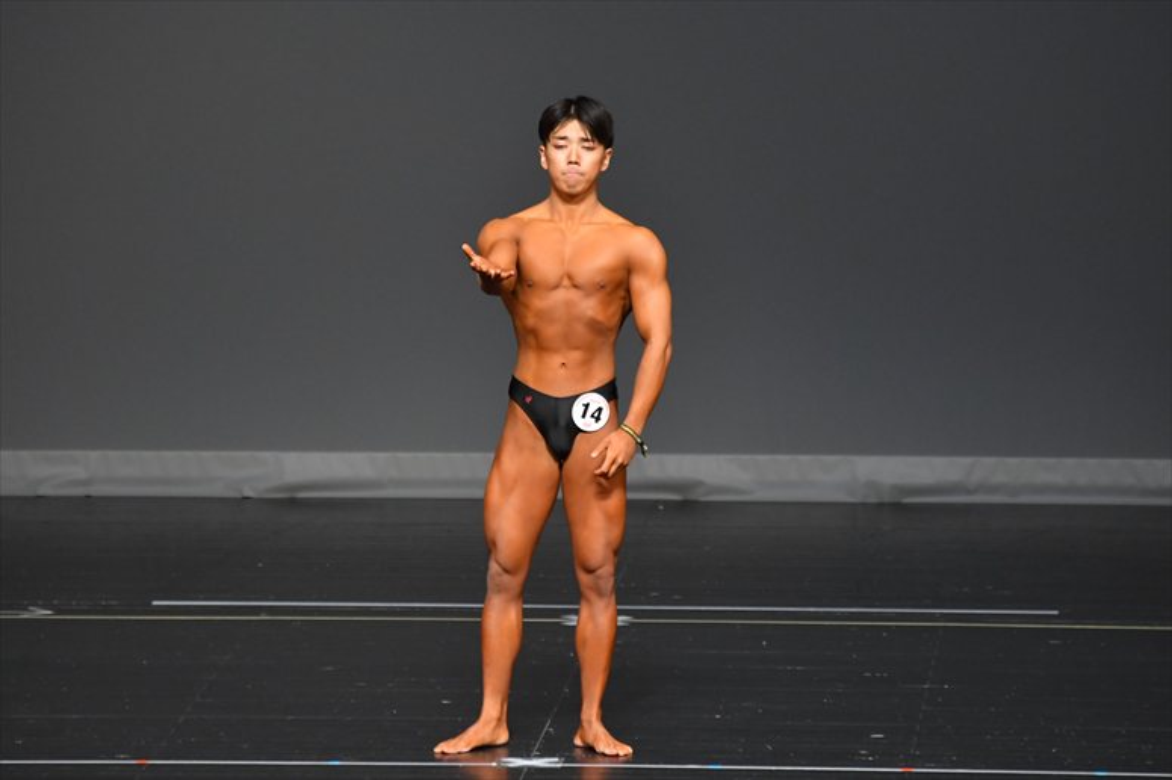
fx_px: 11226
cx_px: 586
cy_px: 390
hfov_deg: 6.0
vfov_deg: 4.0
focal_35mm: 345
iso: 2500
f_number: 5.6
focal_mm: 230
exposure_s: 1/400
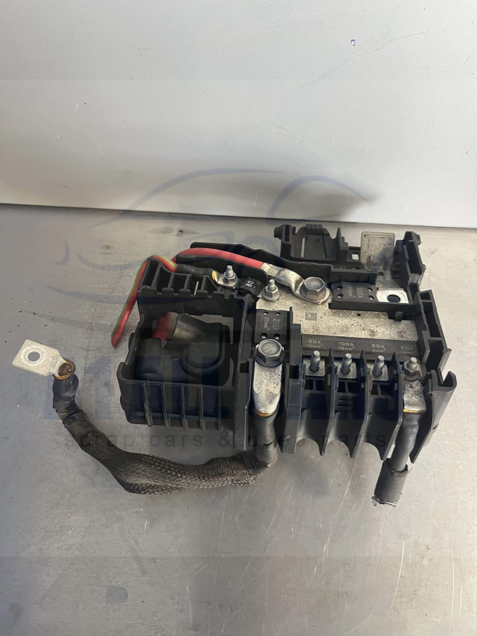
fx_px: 478
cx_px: 238
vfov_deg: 67.3
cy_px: 318
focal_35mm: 26
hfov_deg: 53.1
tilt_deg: -67.5
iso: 250
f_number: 1.6
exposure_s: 1/60
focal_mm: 5.1
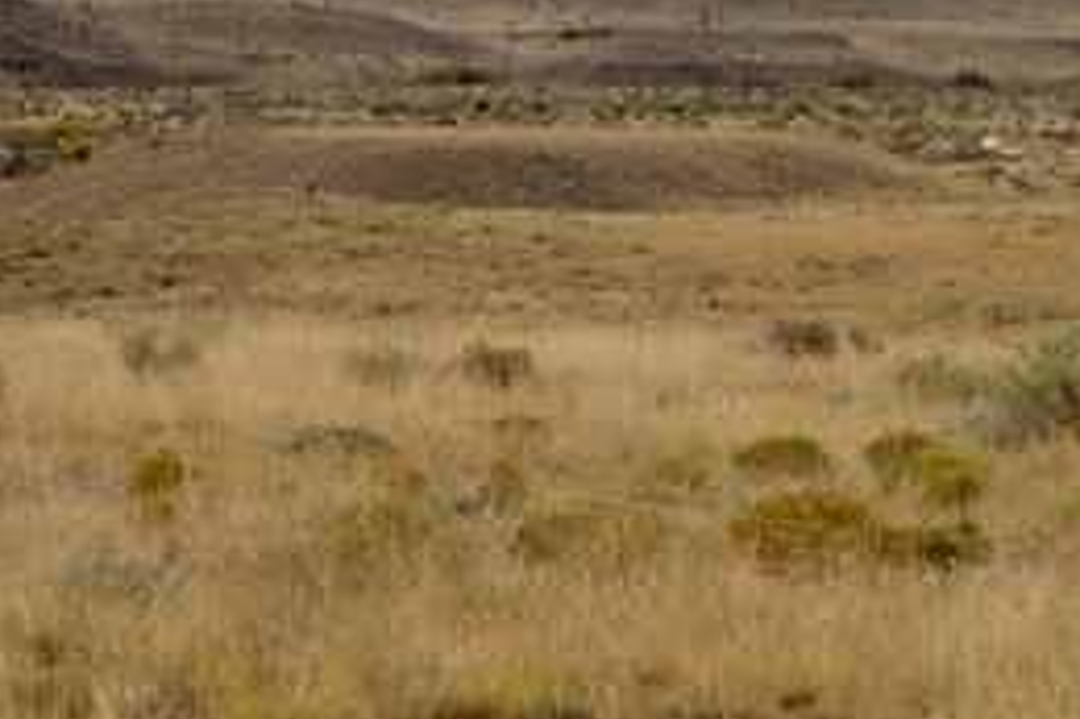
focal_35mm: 280
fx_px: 8394
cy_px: 168
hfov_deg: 7.4
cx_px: 498
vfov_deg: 4.9
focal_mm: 25
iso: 400
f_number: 5.9
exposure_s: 1/1250
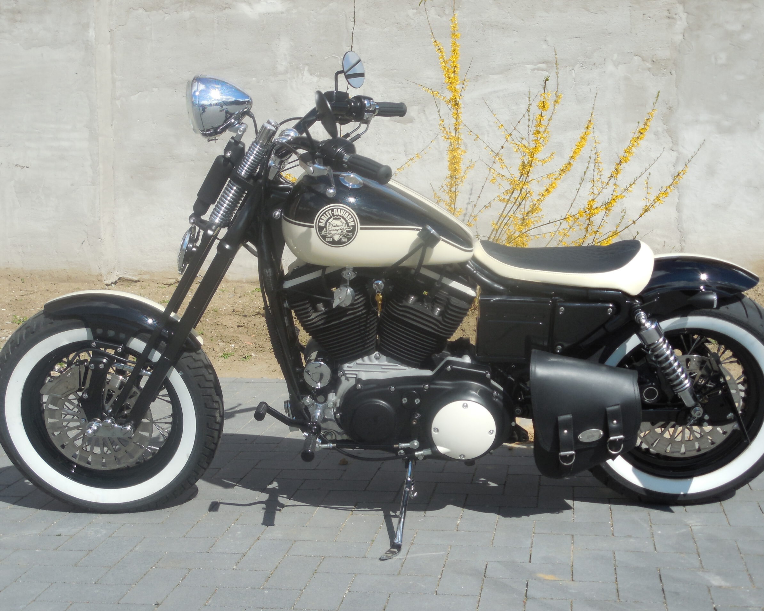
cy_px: 304
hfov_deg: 41.1
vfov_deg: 33.4
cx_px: 404
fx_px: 1017
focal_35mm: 45
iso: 125
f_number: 3.9
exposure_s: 1/1000
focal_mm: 7.8
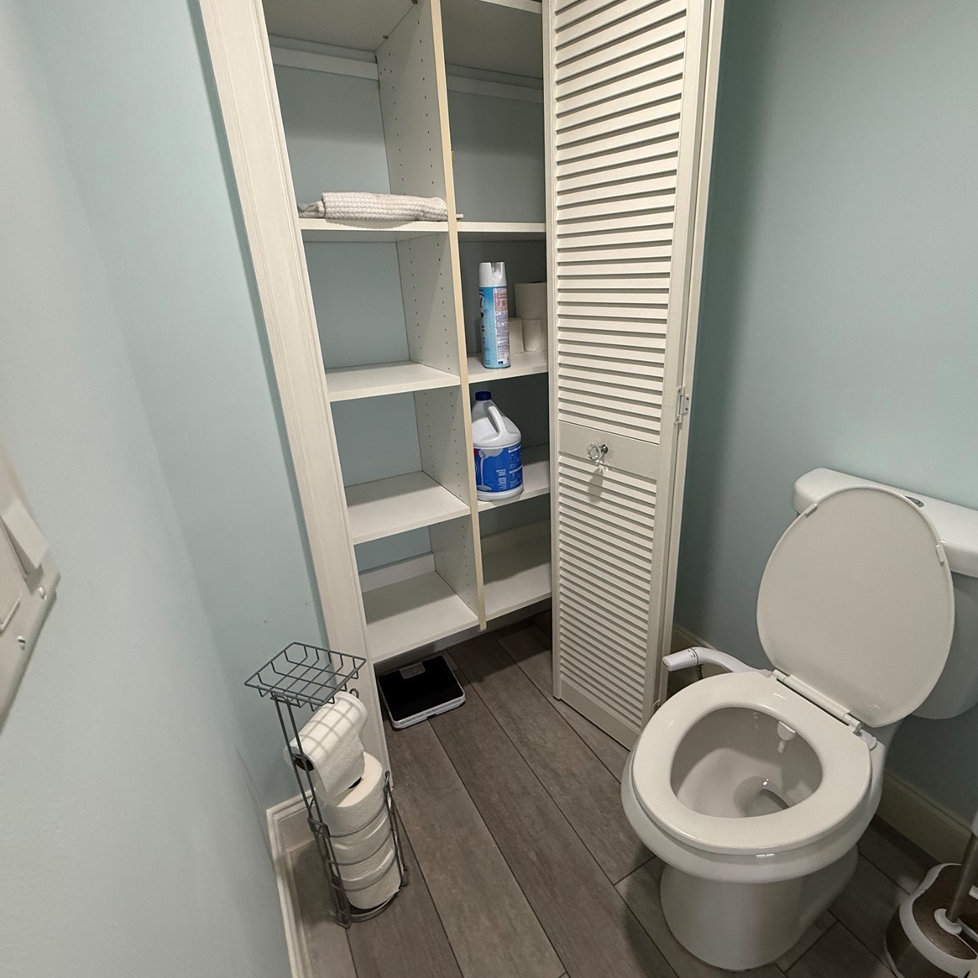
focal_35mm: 17
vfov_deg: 84.0
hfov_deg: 83.8
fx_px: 543
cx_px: 532
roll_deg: +1.5
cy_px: 487
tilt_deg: -21.2
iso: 320
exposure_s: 1/120
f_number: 2.2
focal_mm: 2.22
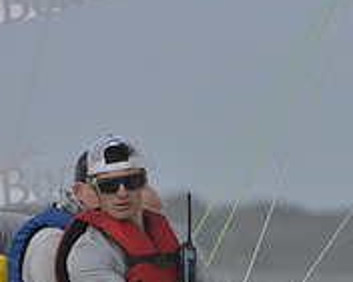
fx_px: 12962
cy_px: 267
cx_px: 261
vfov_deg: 1.2
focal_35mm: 1240
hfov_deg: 1.6
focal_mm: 400
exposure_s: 1/1600
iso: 400
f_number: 9
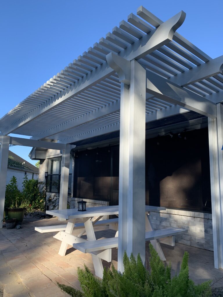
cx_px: 112
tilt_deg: +7.9
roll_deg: -1.3
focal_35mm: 26
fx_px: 223
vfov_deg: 67.3
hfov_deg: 53.1
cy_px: 148
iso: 25
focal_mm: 4.25
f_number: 1.8
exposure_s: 1/564
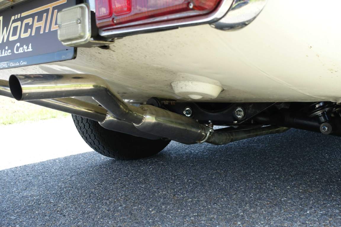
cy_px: 114
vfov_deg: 31.2
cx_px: 170
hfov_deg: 45.4
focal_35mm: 43
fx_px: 407
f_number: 4
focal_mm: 15.74
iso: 125
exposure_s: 1/125
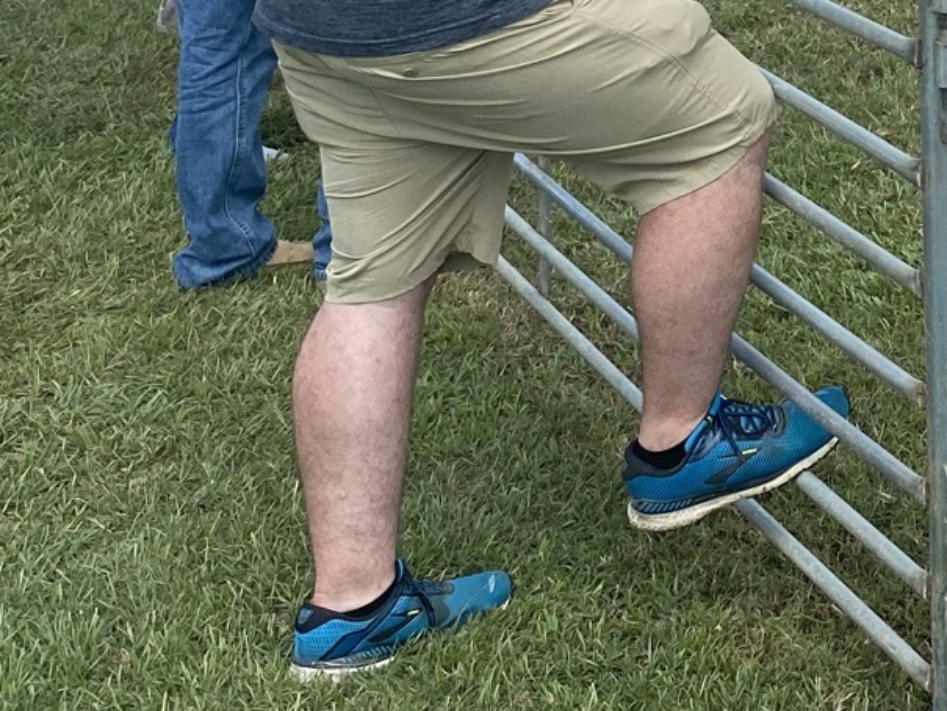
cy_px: -428
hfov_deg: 20.8
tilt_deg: -3.9
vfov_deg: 15.2
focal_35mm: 88
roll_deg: -0.2
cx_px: 1132
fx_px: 2408
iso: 32
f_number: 1.8
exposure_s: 1/2817
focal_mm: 4.25
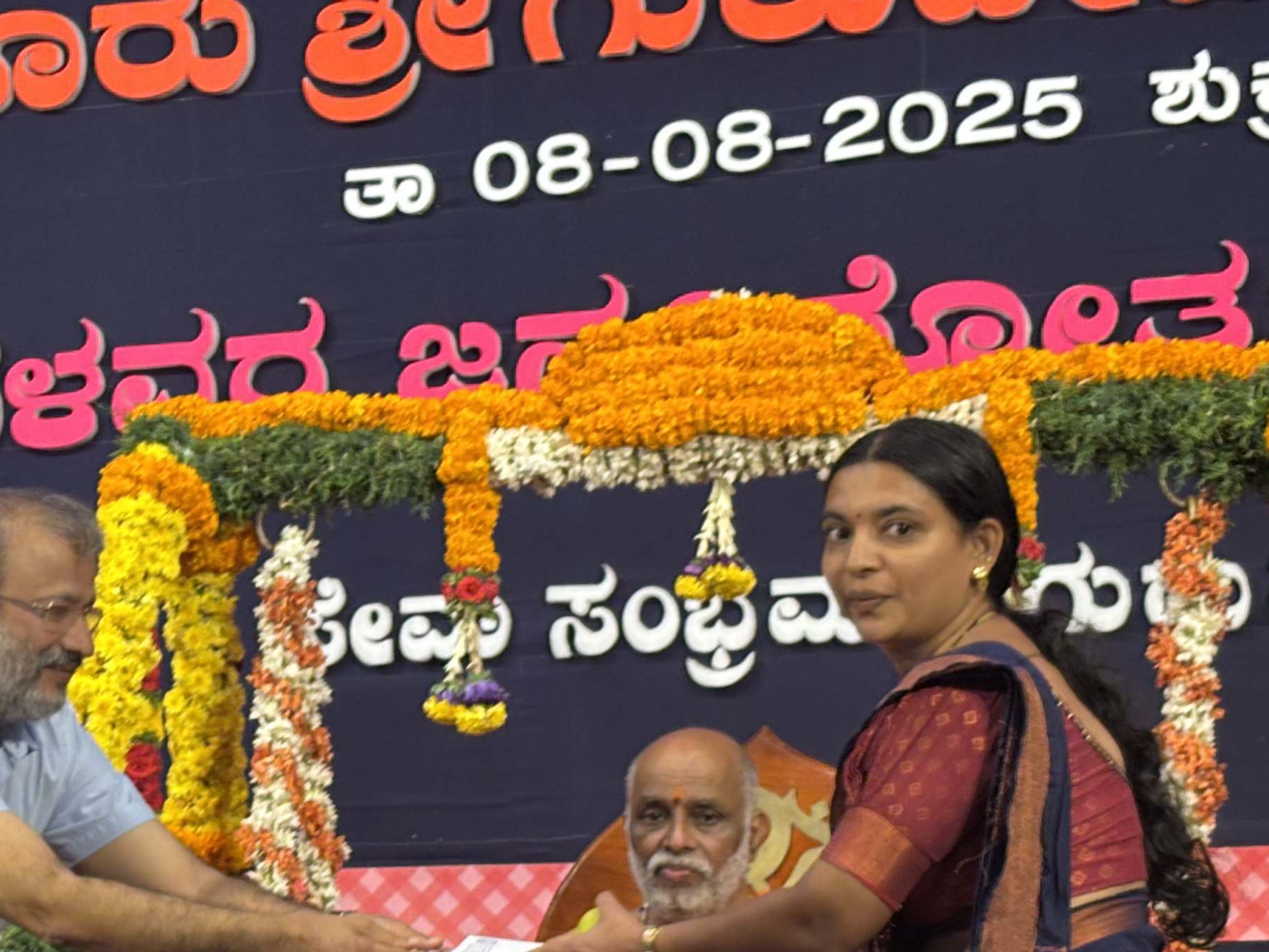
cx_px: 173
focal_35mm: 116
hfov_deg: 16.8
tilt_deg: +4.8
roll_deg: +1.6
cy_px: 923
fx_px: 4253
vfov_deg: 12.6
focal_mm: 5.96
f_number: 1.6
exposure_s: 1/51
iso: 40
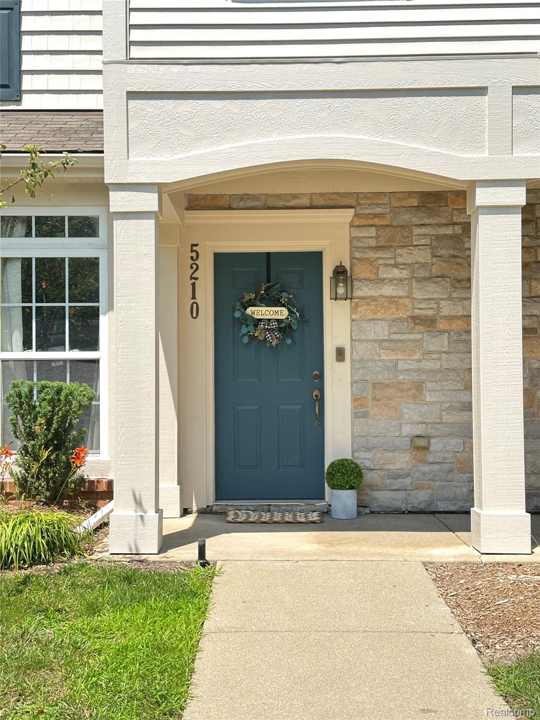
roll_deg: +0.4
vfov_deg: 39.7
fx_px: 998
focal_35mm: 48
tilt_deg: +2.5
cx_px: 270
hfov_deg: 30.3
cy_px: 360
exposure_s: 1/634
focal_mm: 6.86
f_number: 1.78
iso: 64
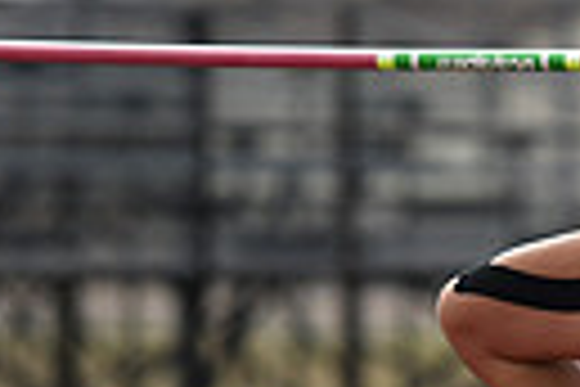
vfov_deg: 1.7
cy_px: 349
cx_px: 773
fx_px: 13081
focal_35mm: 812
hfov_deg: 2.5
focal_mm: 180
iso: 320
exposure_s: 1/6400
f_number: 2.8
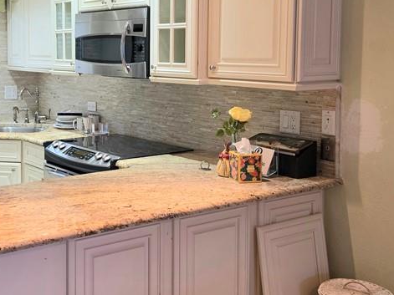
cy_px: 84
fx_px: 569
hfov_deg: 37.2
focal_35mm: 50
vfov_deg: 28.8
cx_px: 95
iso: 125
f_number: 1.4
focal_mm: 6.5
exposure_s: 1/120
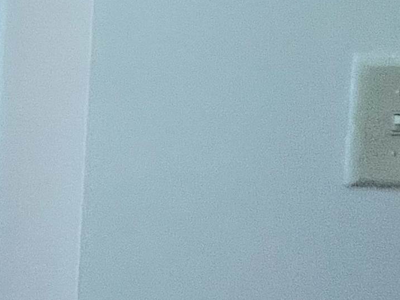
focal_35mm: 56
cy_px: -168
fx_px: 647
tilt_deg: -3.6
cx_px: -351
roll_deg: -2.2
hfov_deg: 20.8
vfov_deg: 21.3
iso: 200
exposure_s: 1/60
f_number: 1.8
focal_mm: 1.57
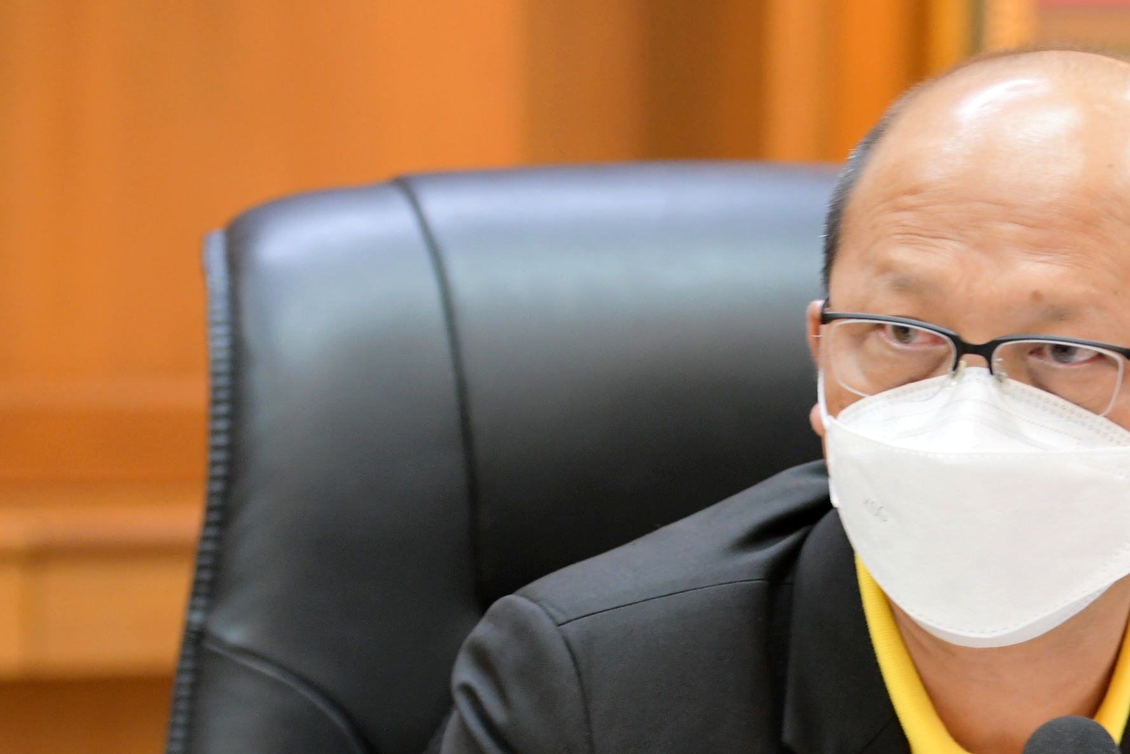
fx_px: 6404
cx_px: 932
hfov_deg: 10.1
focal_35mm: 204
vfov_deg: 6.7
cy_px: 762
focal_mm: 98
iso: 1600
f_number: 2.8
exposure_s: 1/160
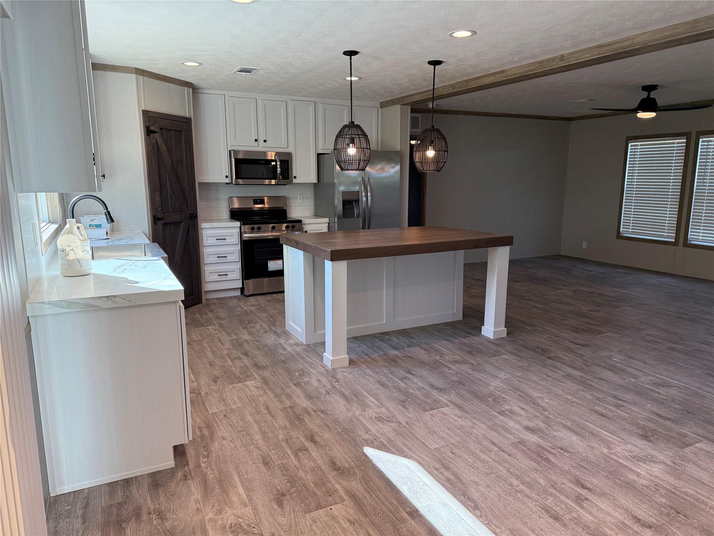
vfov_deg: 56.8
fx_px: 495
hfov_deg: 71.6
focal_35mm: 24
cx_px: 357
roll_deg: -0.2
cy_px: 268
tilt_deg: -10.0
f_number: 1.78
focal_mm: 6.76
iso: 200
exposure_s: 1/223
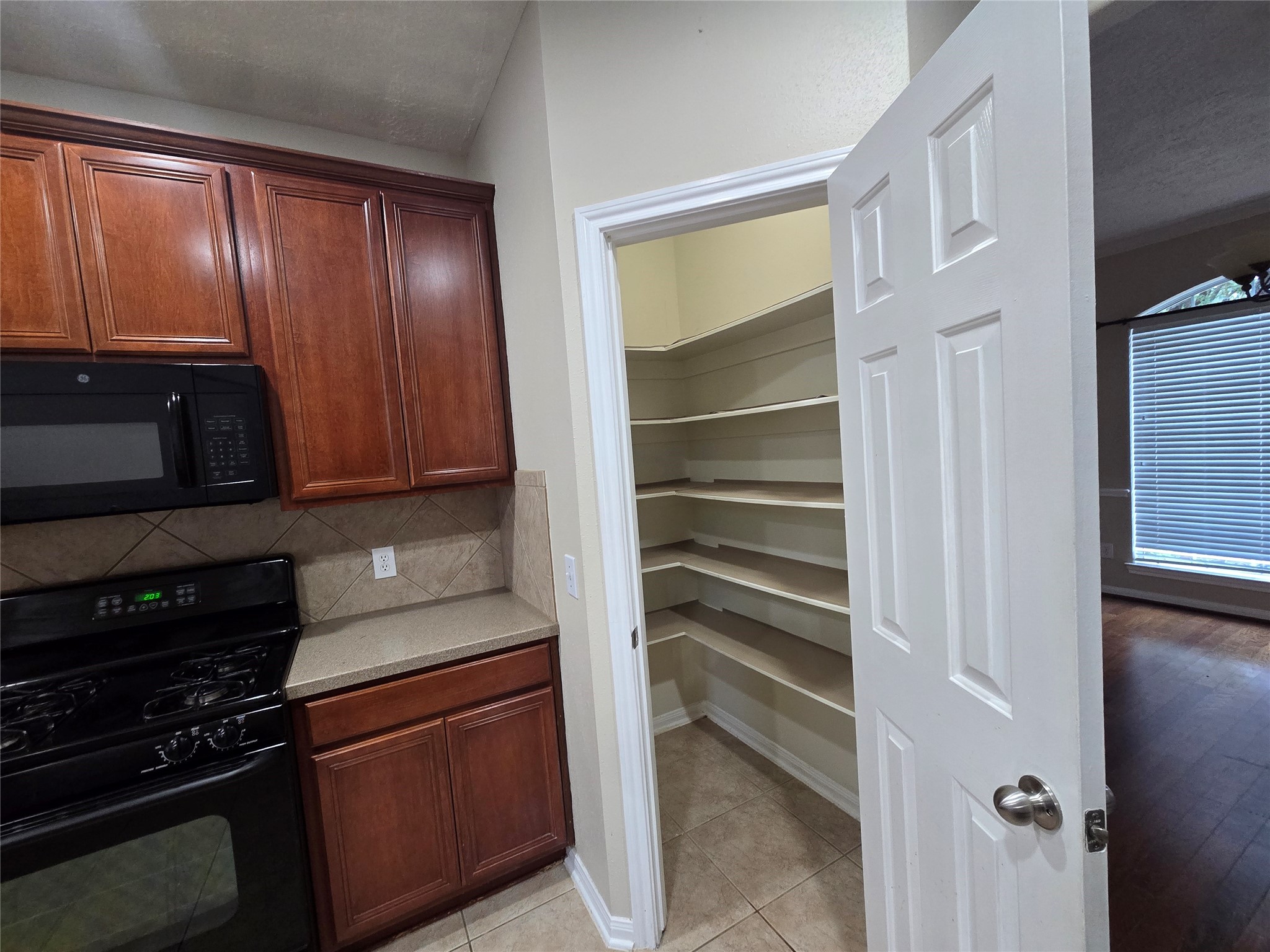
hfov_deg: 106.2
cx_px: 635
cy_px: 476
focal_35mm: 13
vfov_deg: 89.9
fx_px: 477
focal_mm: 2.2
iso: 250
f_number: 2.2
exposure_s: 1/60
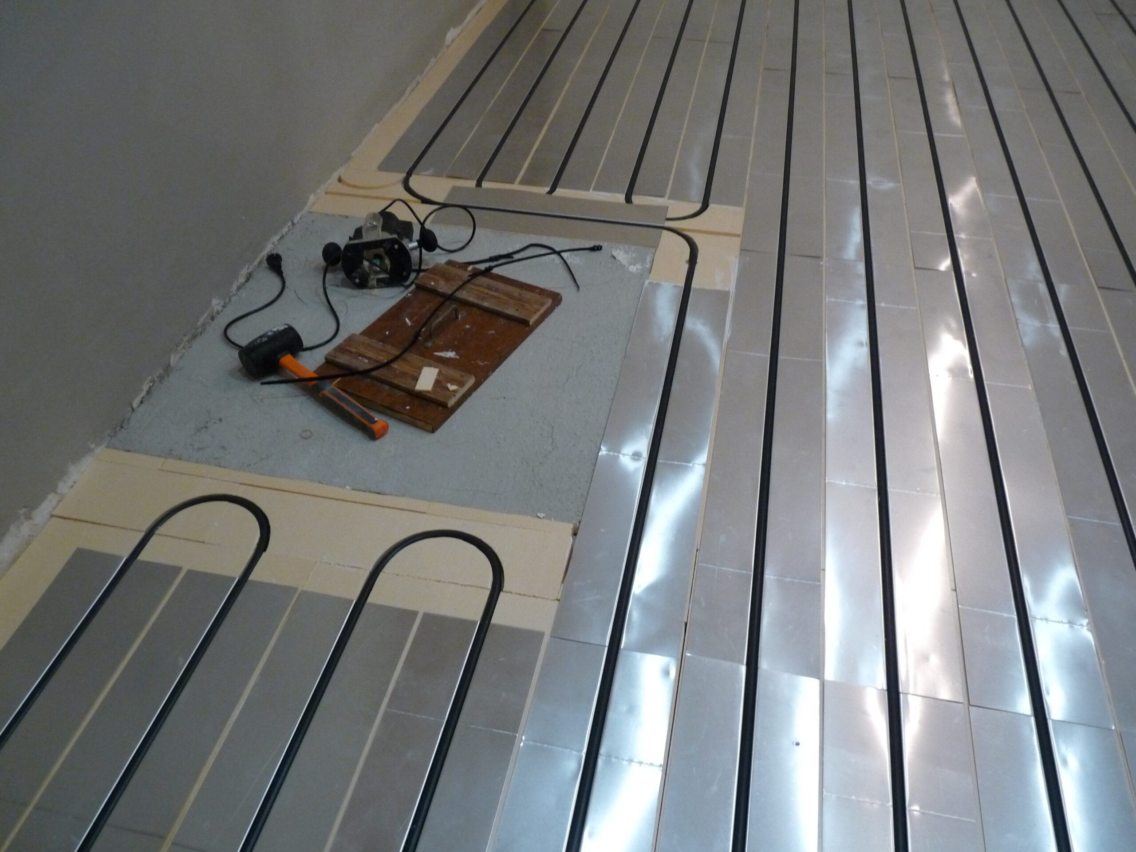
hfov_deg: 65.3
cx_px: 568
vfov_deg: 51.4
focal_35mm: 27
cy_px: 426
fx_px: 886
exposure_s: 1/25
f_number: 2.8
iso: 400
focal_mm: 4.8
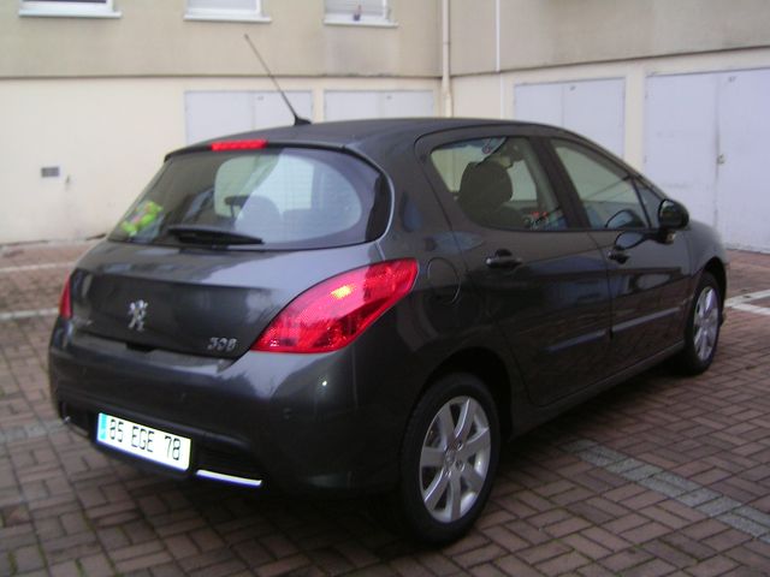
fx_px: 801
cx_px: 385
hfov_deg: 51.4
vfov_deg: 39.7
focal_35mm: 36
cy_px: 288
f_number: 2.8
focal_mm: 5.6
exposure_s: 1/30
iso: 100
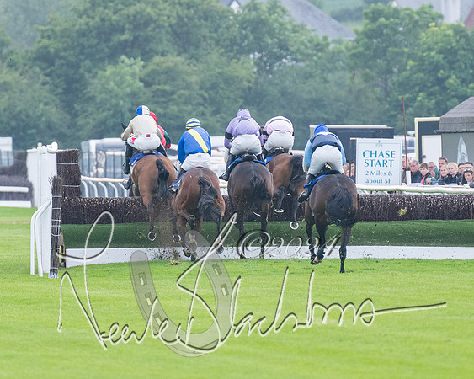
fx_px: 10089
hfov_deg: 2.7
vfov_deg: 2.2
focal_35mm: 719
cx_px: 256
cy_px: 209
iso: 800
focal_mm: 280
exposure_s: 1/1000
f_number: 4
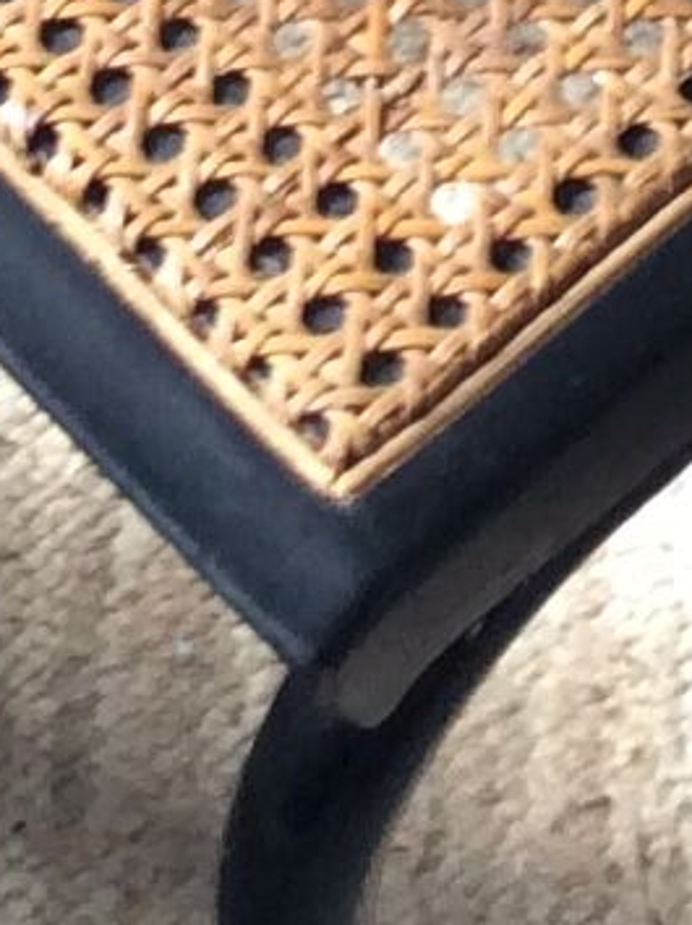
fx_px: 6245
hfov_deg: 6.3
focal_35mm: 234
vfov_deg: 7.8
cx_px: 653
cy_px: -1374
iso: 50
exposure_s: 1/25
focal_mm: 3.3
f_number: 2.4
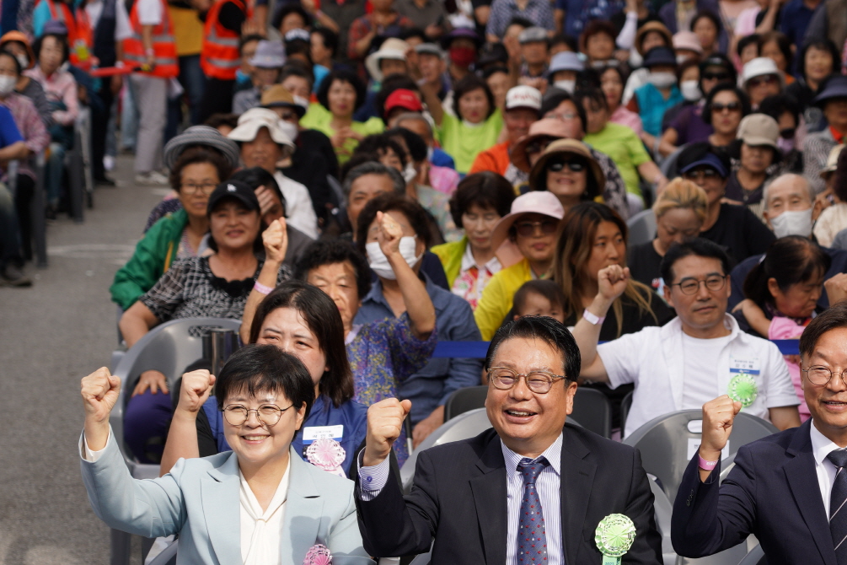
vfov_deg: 8.0
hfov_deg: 11.9
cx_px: 657
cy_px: 481
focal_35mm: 172
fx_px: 4046
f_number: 4.5
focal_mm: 96
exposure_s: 1/400
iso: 100
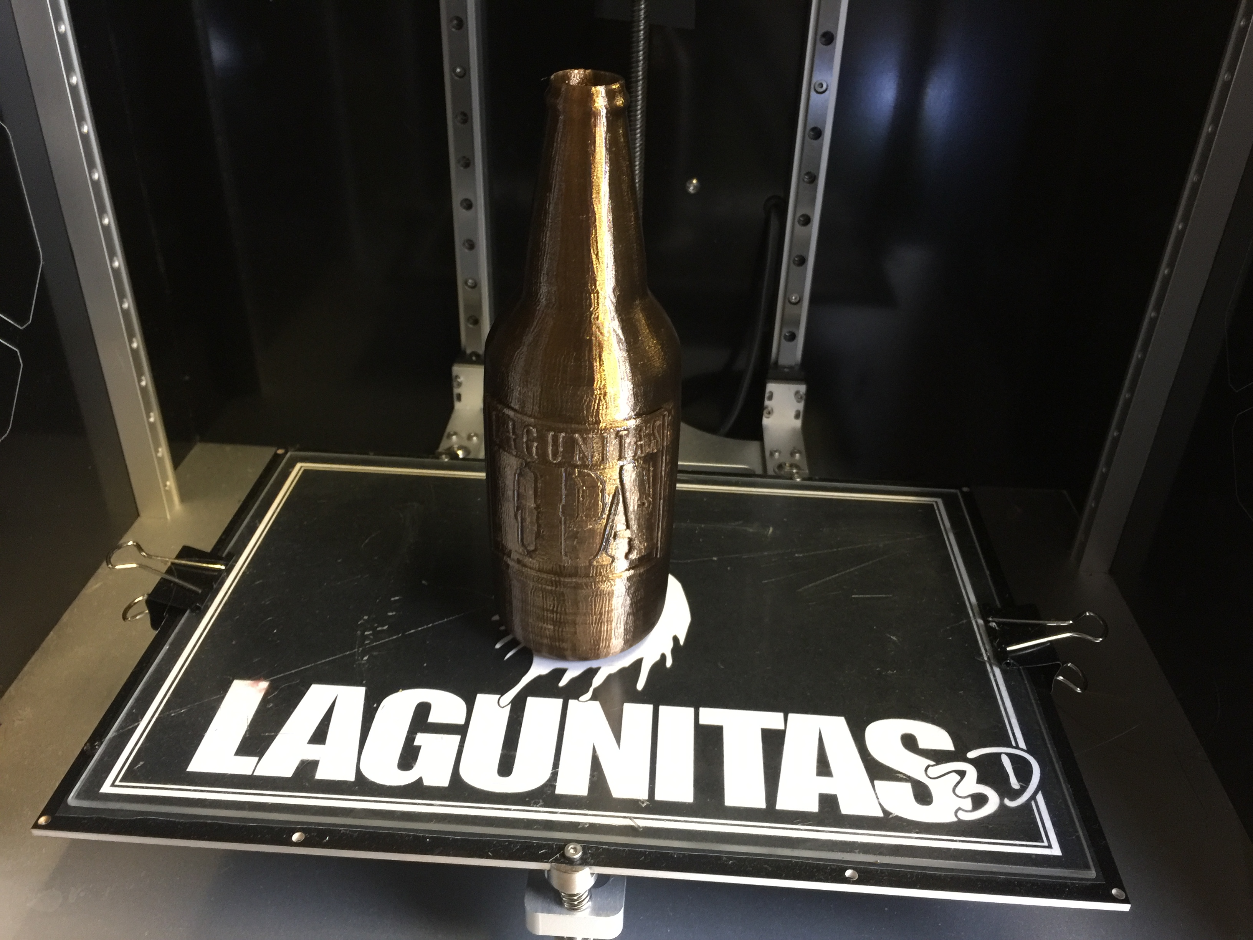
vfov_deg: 48.2
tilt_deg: -33.0
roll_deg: -3.7
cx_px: 626
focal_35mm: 29
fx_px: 1050
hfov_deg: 61.7
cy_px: 470
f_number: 2.2
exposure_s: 1/10
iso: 125
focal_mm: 4.15
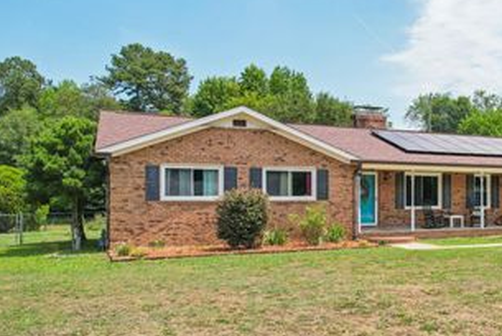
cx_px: 369
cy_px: 198
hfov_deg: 51.1
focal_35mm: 36
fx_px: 502
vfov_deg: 36.8
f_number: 2.8
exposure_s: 1/200
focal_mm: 8.4
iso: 100
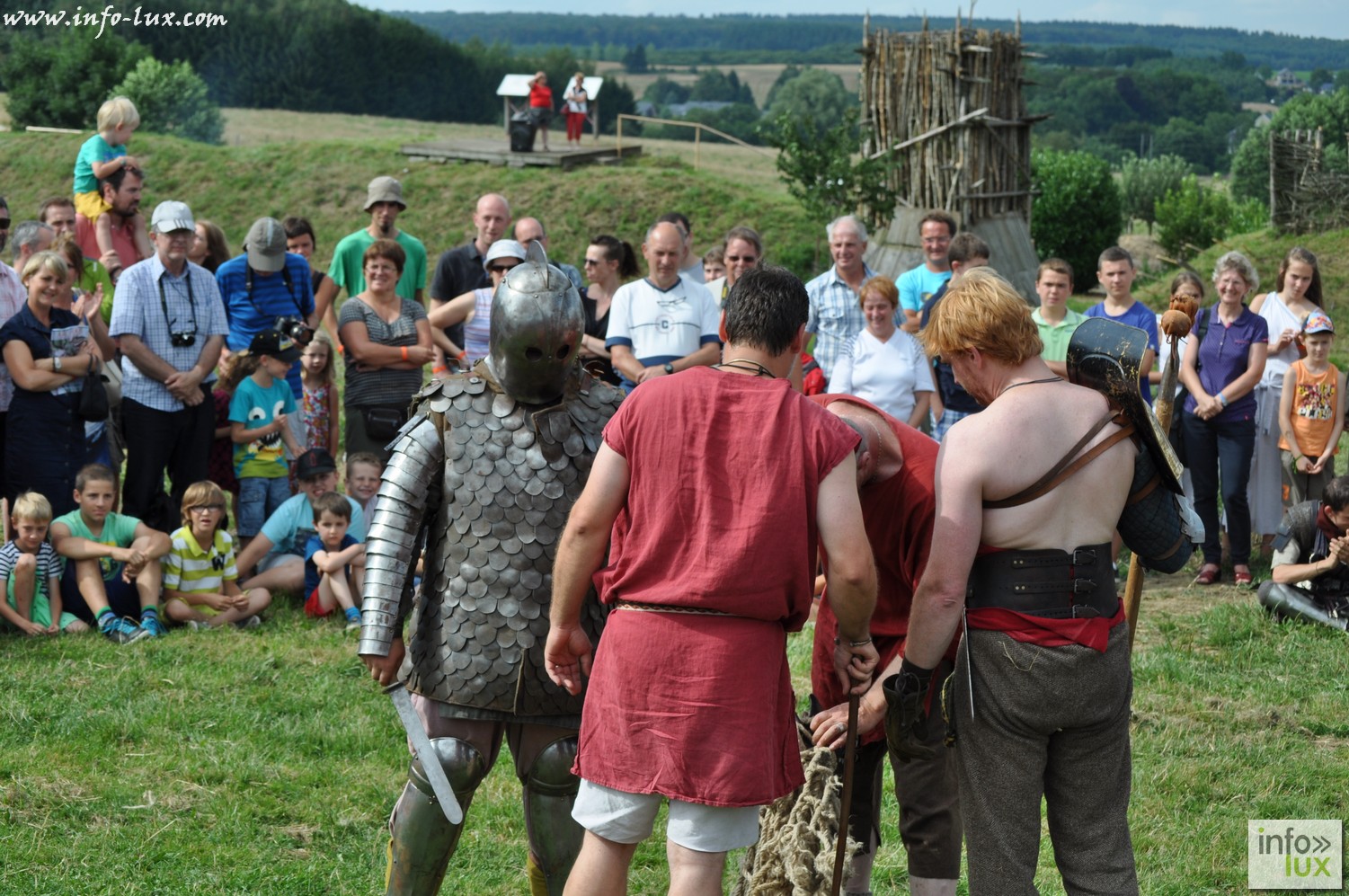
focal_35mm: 82
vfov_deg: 16.5
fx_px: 3088
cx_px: 674
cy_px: 448
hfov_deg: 24.6
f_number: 9
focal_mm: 55
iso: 200
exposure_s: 1/320
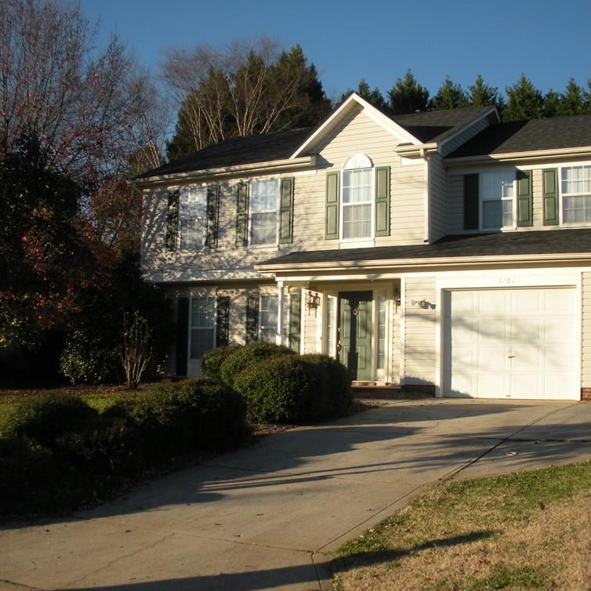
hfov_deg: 40.0
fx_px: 811
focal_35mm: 42
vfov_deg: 40.0
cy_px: 293
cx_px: 300
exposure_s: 1/620
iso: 64
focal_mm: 6.3
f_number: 3.5
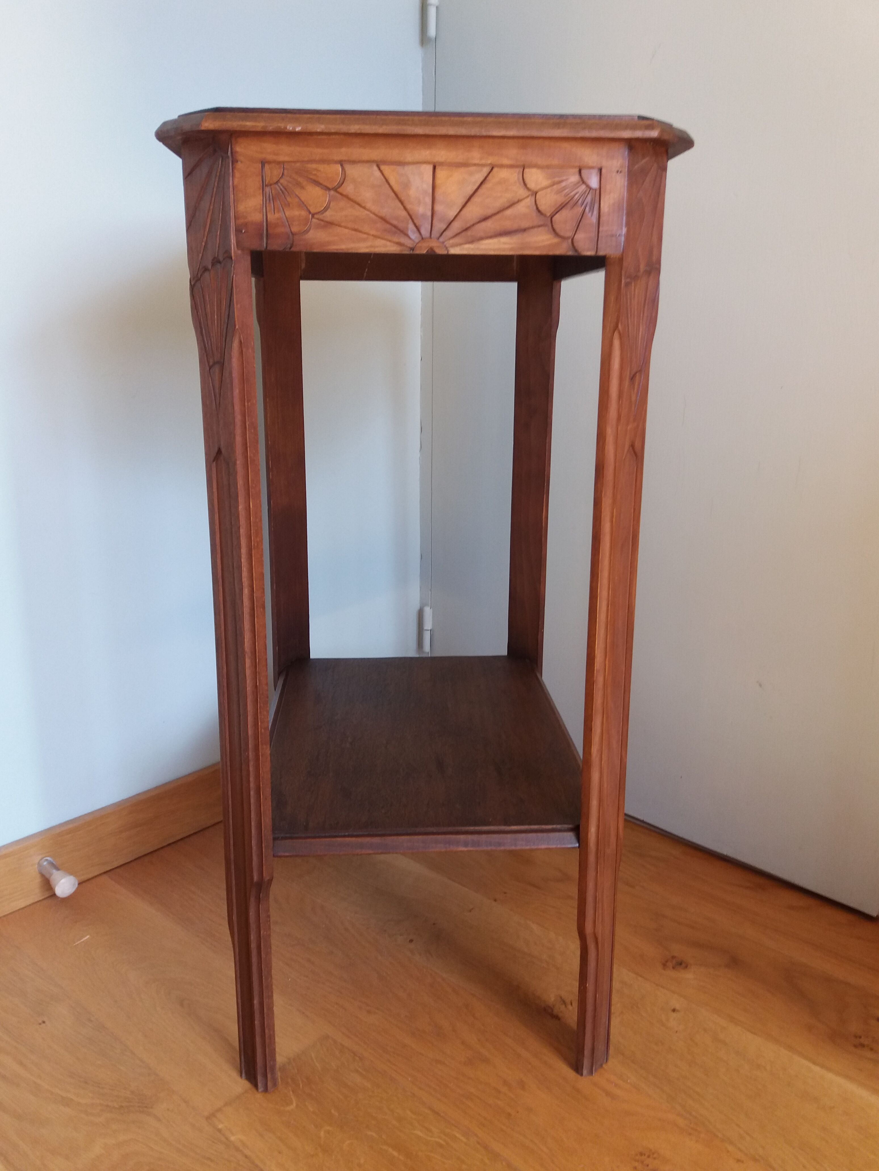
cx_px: 440
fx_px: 948
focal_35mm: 28
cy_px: 586
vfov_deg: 63.4
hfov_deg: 49.7
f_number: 1.9
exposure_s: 1/33
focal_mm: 3.7
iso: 80
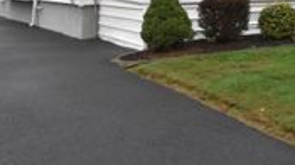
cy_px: -105
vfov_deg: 15.9
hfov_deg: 30.9
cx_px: 209
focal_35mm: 68
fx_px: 527
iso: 400
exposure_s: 1/200
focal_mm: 15
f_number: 7.1
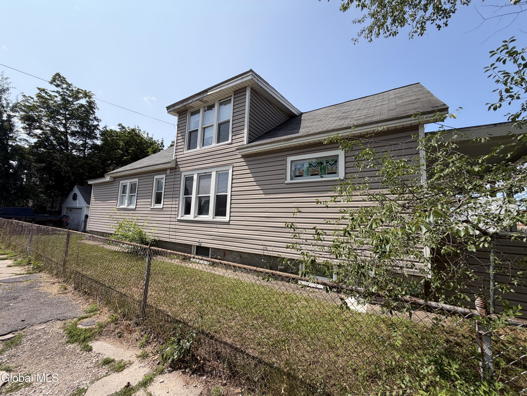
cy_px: 198
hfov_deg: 102.1
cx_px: 264
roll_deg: -1.5
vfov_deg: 85.7
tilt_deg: +8.1
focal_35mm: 14
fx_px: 213
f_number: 2.2
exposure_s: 1/770
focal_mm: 2.22
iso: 25
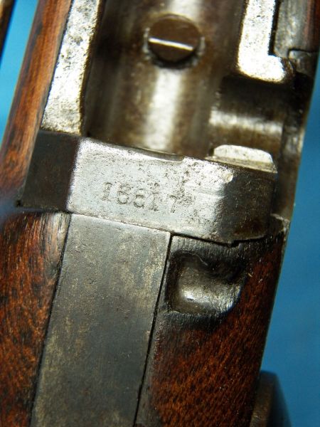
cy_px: 214
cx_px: 160
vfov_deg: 19.4
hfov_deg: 14.6
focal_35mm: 101
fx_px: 1245
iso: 320
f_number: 3.6
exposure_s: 1/50
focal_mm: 17.1
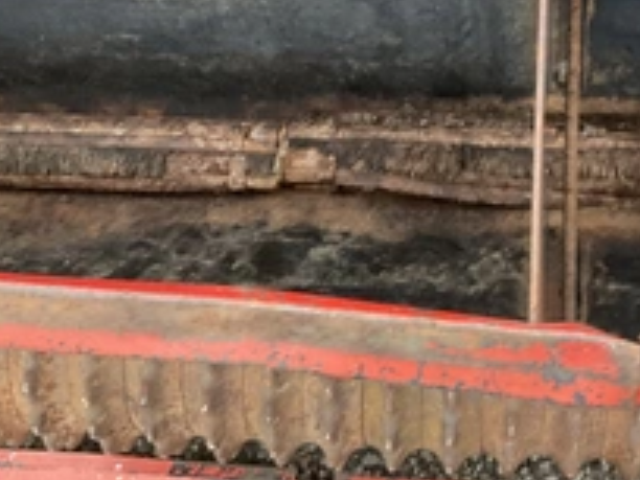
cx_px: 480
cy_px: 53
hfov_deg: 33.1
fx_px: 1054
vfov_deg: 24.9
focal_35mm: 57
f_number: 1.8
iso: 125
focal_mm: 3
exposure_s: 1/60
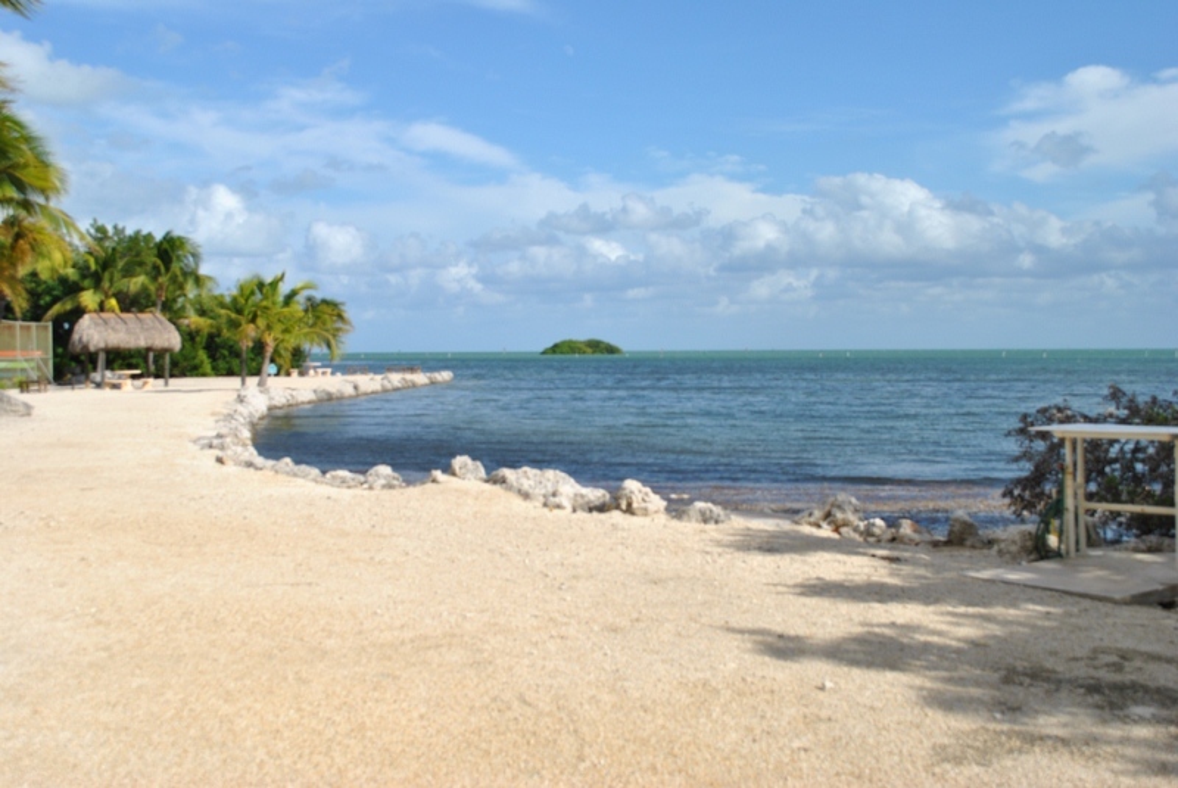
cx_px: 589
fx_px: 1277
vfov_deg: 34.3
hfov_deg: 49.5
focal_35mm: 39
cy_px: 394
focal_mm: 26
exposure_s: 1/320
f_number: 9
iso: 100
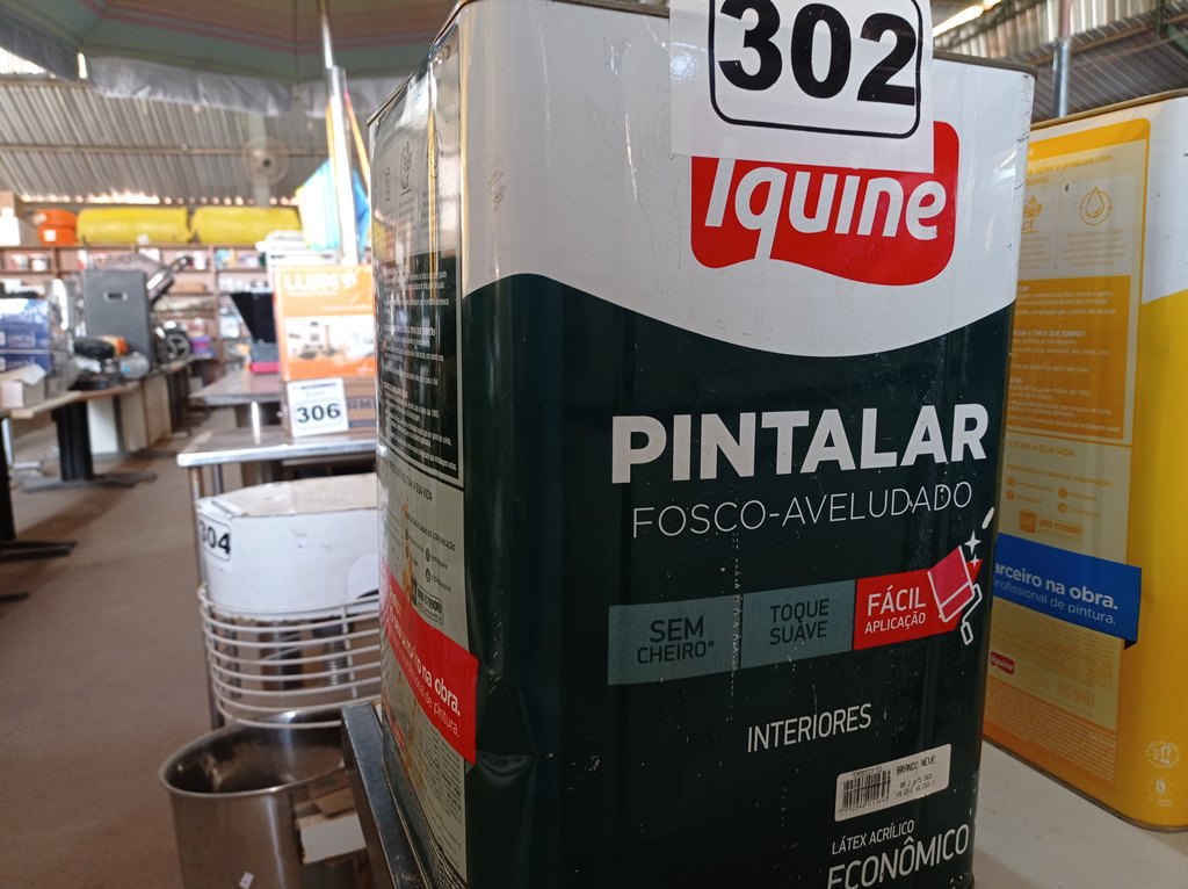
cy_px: 444
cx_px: 594
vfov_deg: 49.7
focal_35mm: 28
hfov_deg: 63.5
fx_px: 960
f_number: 1.79
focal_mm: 4.7
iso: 338
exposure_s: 1/30
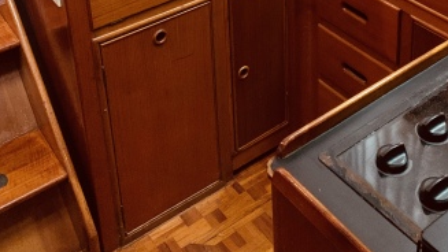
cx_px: 284
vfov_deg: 20.3
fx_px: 618
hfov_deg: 39.6
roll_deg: +0.4
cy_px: -107
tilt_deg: -18.9
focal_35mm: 52
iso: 500
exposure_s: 1/30
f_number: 1.8
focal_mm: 4.25
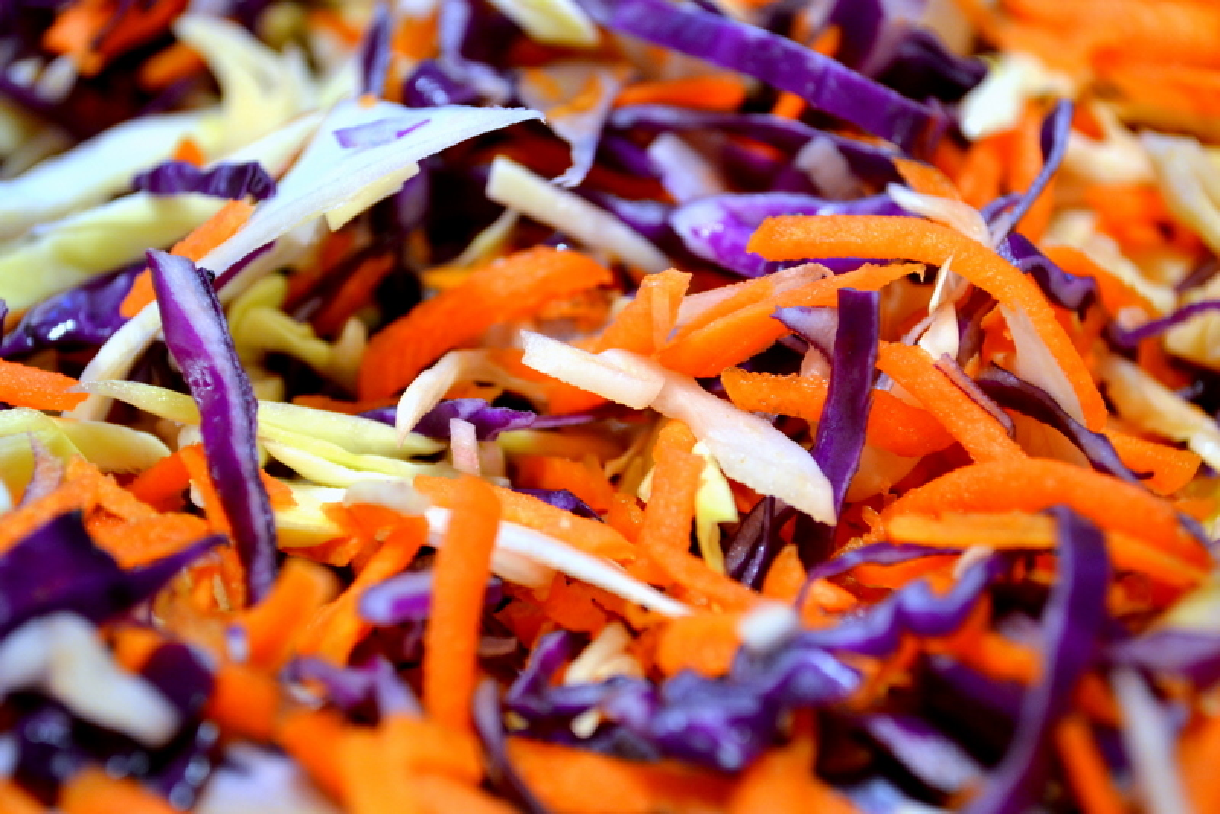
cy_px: 407
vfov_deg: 22.6
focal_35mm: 60
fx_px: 2034
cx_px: 610
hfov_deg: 33.4
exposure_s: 1/15
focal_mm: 40
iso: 800
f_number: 5.3
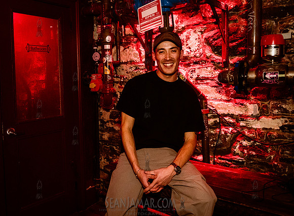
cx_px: 108
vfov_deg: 42.3
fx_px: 279
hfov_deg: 54.9
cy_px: 92
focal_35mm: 33
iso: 12800
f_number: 4
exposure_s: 1/320
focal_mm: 27
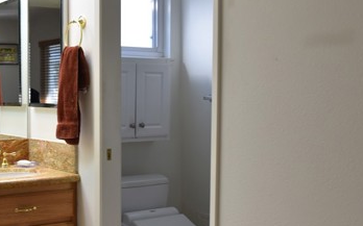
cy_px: 119
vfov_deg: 21.6
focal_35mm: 60
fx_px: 593
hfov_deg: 33.6
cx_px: 107
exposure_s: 1/60
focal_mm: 32
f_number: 4
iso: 800
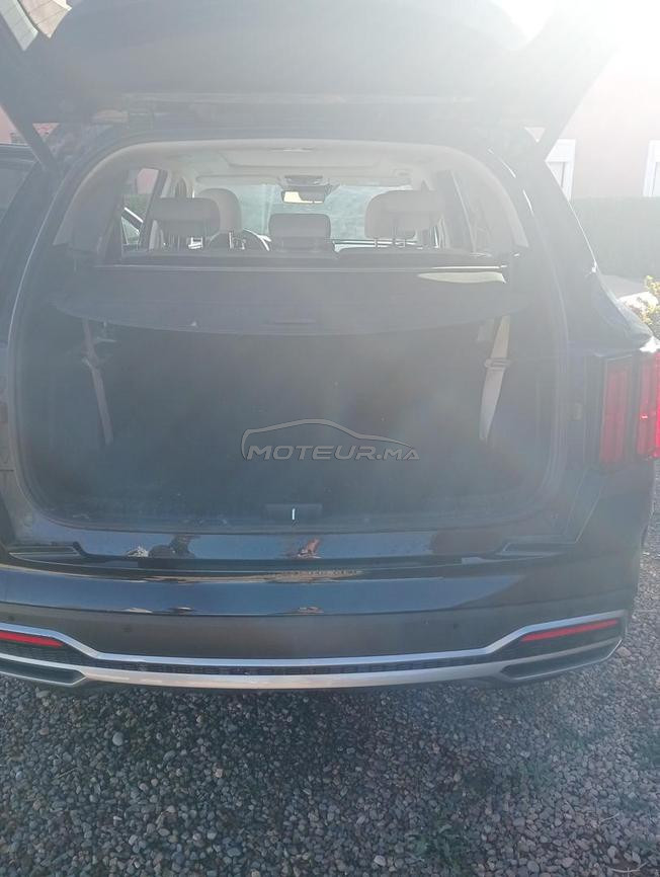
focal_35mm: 28
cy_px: 438
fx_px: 710
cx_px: 330
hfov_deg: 49.9
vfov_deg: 63.4
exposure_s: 1/265
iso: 101
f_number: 1.8
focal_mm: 3.98
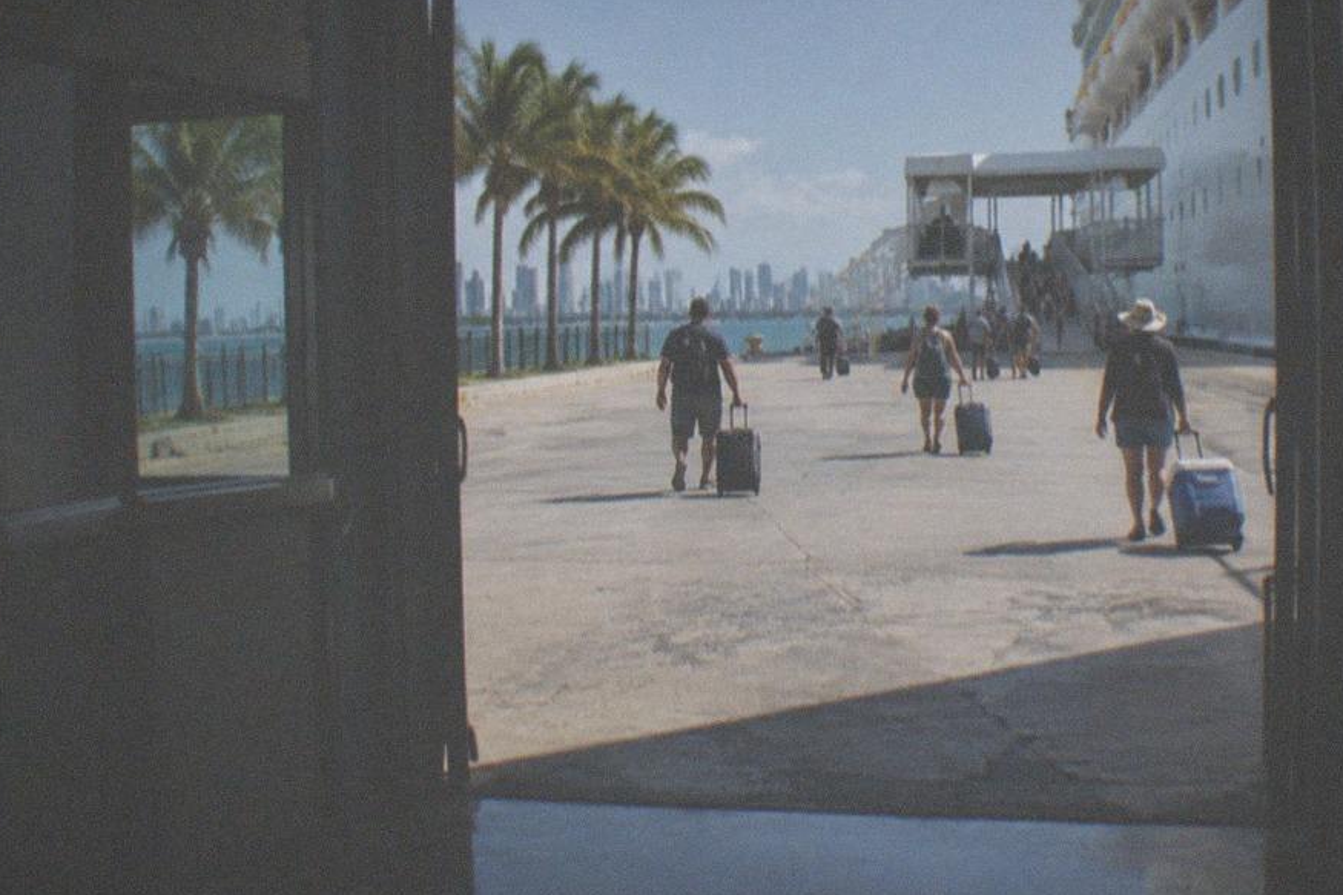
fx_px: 1492
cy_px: 454
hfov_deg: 48.4
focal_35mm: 40
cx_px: 743
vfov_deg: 33.4
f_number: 9
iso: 800
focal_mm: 35
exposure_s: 1/320
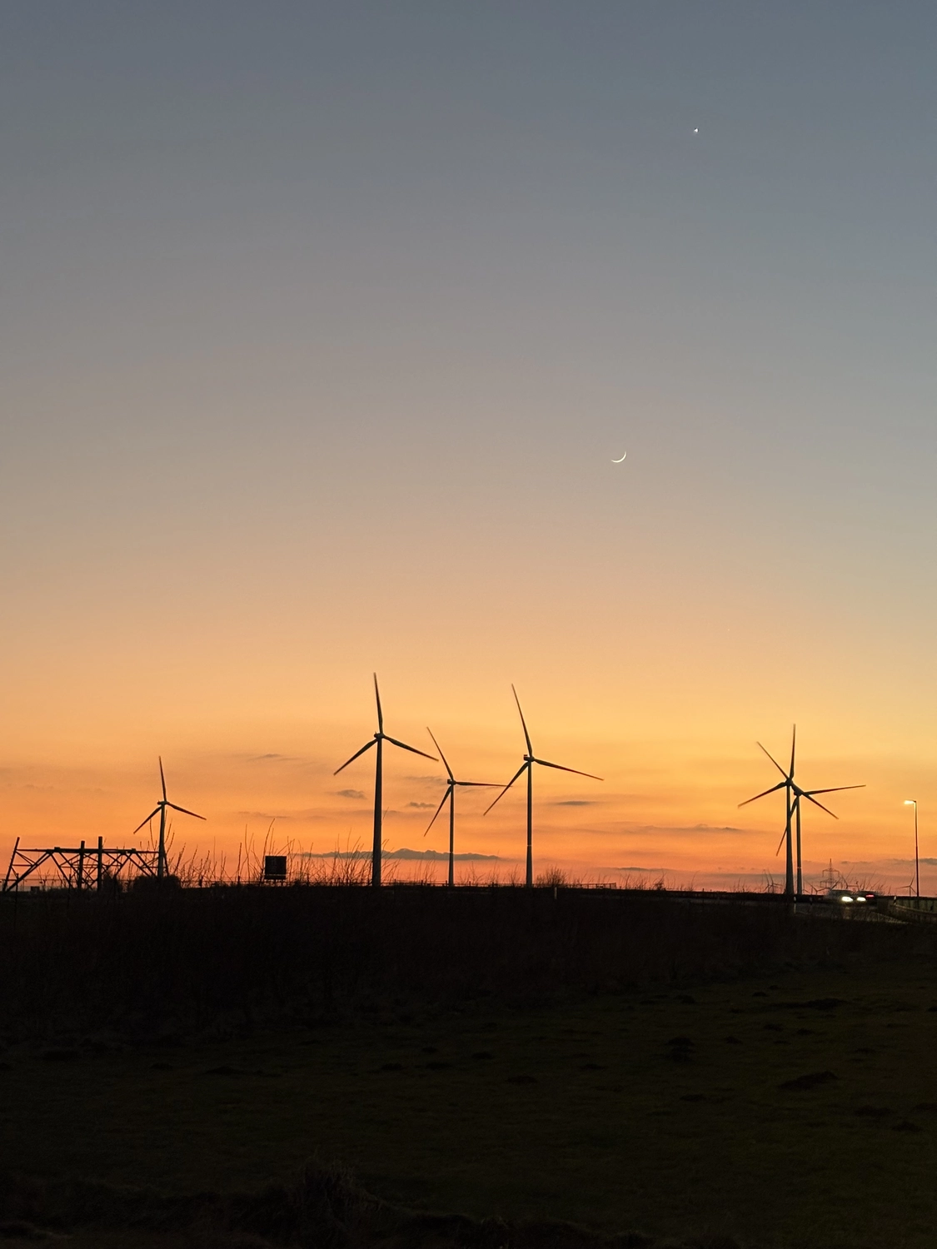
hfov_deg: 28.0
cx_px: 468
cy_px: 624
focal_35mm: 52
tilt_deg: +8.3
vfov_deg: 36.8
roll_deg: -1.3
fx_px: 1877
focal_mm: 5.96
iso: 125
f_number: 1.6
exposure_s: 1/33
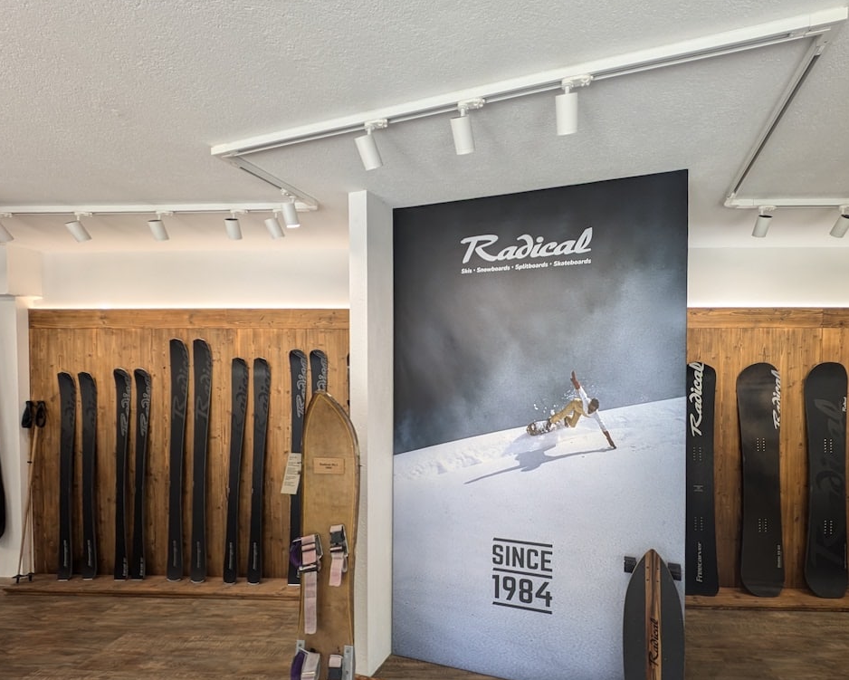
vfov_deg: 80.1
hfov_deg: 92.2
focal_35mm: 16
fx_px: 402
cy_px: 381
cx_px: 498
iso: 37
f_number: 1.95
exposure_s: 1/50
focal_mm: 2.23
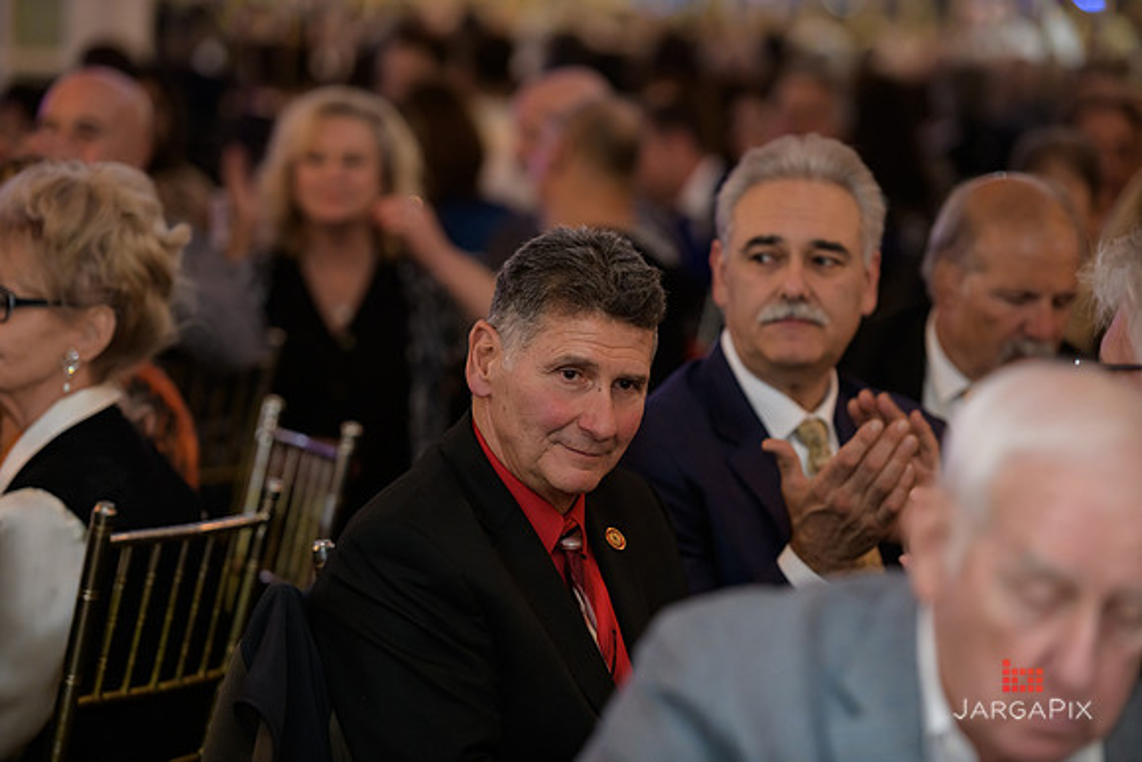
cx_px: 571
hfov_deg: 14.2
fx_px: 4601
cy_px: 381
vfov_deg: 9.5
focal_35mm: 145
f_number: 3.2
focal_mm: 145
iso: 1000
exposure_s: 1/125
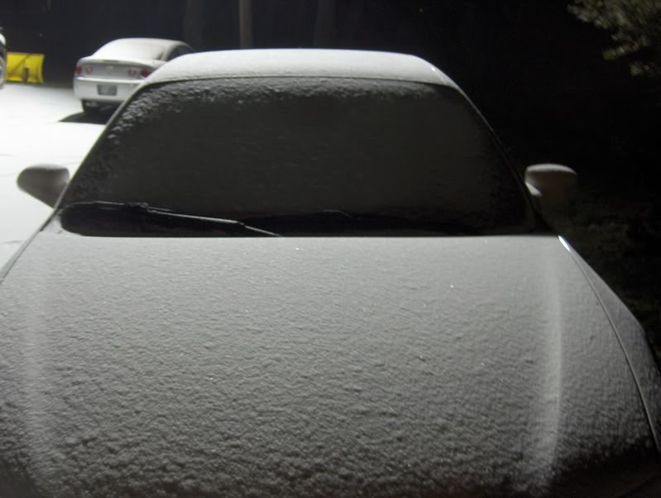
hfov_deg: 47.8
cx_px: 330
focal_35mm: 39
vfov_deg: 36.9
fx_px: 746
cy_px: 249
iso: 100
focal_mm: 8
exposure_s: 1/1.3
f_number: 2.8
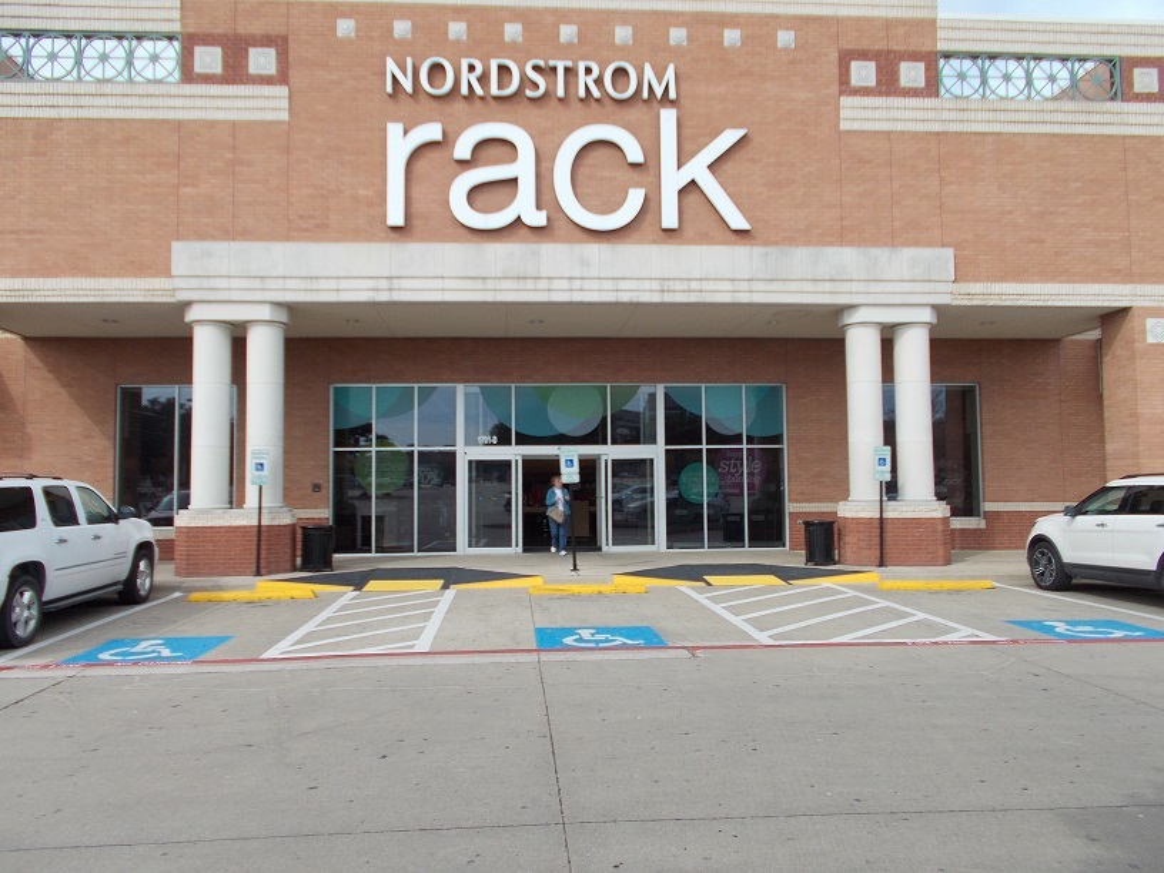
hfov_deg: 67.3
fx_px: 874
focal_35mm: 26
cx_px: 582
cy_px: 436
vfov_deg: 53.1
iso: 80
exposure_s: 1/80
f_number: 8
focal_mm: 4.6
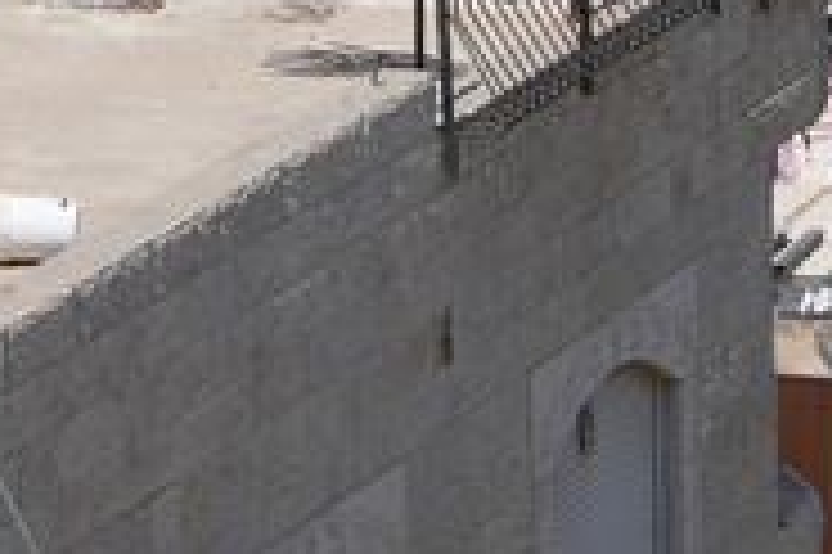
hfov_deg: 5.3
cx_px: 238
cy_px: -716
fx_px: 8936
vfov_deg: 3.5
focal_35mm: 387
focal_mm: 70
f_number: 4
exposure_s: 1/2500
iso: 160
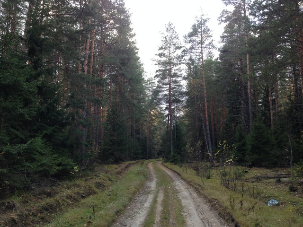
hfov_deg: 55.4
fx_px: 289
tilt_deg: +8.9
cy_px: 114
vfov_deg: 42.9
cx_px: 152
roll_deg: +0.5
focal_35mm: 33
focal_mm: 4.12
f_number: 2.4
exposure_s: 1/120
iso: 80
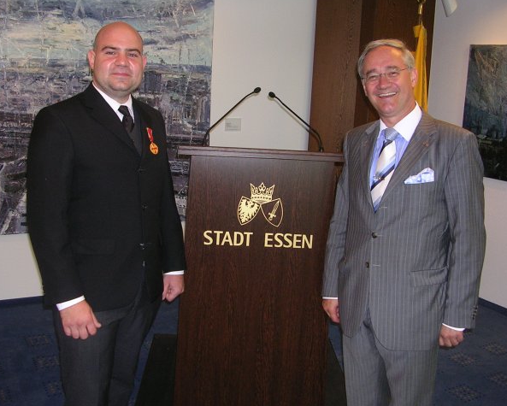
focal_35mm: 40
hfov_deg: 45.8
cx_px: 251
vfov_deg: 37.4
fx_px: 601
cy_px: 202
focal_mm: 5.8
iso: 86
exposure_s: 1/60.1
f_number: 2.8
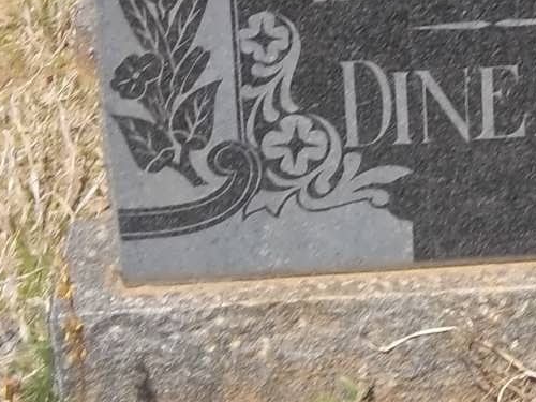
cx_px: 480
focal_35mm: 120
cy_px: 95
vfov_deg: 12.3
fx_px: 1858
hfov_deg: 16.2
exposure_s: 1/250
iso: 80
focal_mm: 8.8
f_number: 7
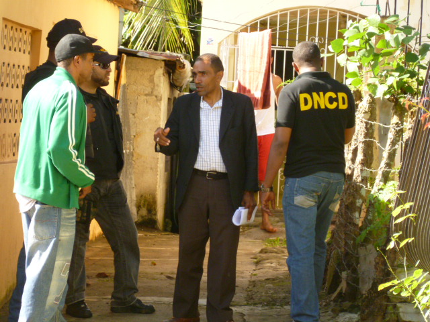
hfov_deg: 8.8
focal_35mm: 224
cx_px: 215
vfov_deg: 6.6
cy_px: 161
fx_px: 2783
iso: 400
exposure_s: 1/160
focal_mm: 40
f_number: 5.9
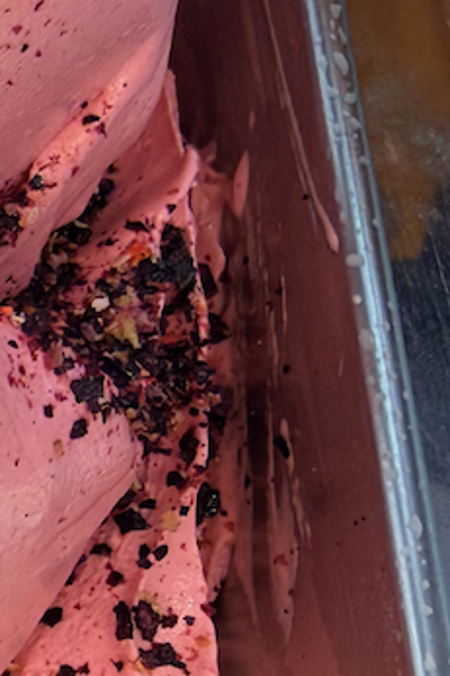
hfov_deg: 12.2
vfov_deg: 20.8
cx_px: -522
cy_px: 81
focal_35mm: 96
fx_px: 1802
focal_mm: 2.22
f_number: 2.2
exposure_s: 1/120
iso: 80
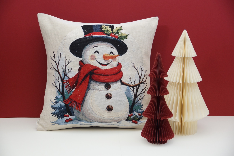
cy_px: 78
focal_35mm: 68
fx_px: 439
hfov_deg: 29.9
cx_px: 117
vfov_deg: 20.2
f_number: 4
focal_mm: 45
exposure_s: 1/50
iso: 400
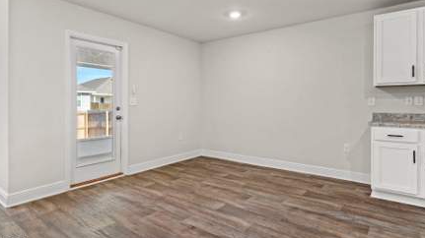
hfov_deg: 83.9
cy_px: 100
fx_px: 237
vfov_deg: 53.3
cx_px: 210
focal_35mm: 21
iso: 400
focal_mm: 18
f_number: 8
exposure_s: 1/2
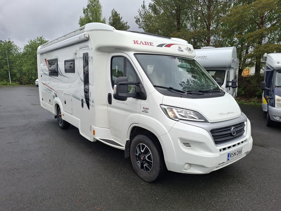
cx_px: 140
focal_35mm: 23
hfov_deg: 73.9
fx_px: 187
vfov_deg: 58.9
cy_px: 106
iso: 50
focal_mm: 5.54
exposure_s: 1/859
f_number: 1.8
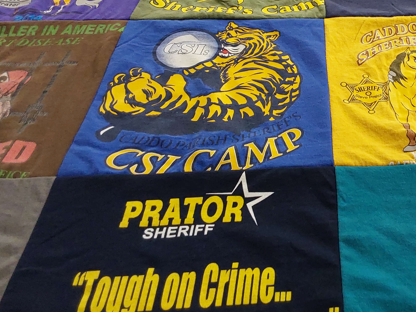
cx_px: 336
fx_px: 565
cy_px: 65
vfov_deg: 30.2
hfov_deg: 38.8
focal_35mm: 47
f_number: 1.9
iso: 125
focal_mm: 2.91
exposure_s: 1/60
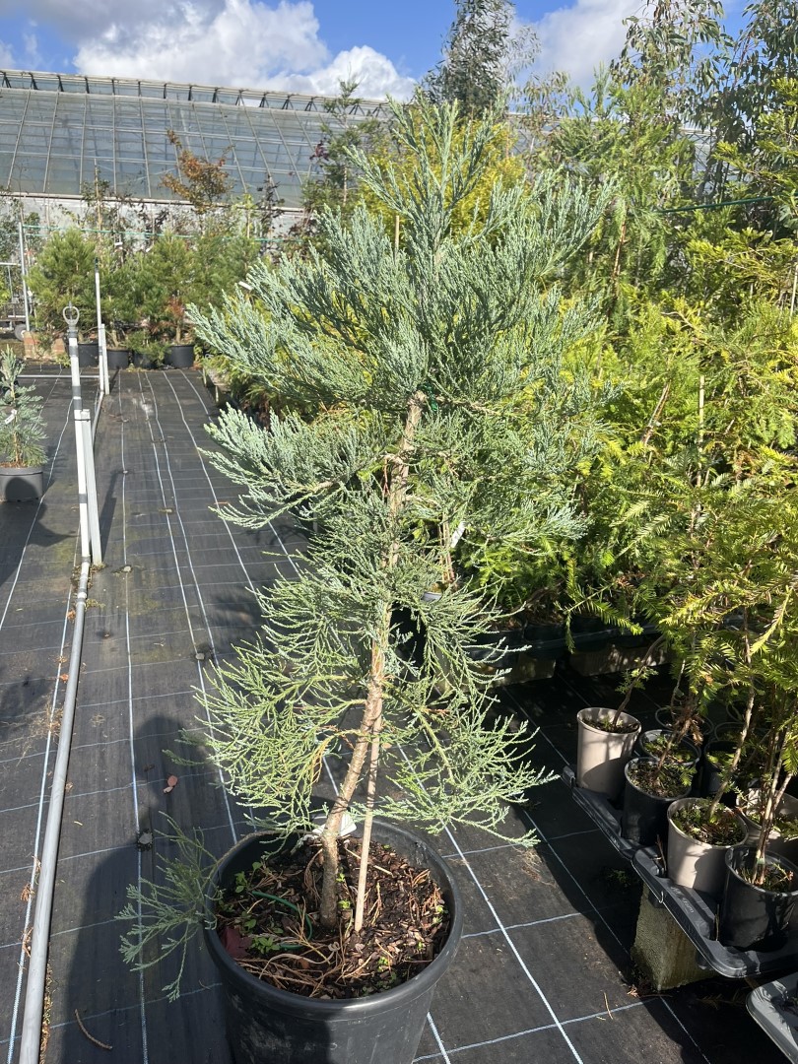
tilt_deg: -16.5
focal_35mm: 26
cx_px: 399
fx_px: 799
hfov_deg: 53.1
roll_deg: -2.8
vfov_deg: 67.3
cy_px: 532
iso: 50
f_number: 1.6
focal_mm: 5.1
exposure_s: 1/2024
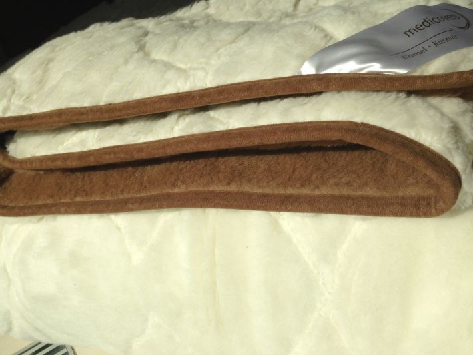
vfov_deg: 43.0
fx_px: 451
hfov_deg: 55.3
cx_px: 236
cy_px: 178
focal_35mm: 33
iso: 50
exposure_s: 1/3390
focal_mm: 4.13
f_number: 2.4
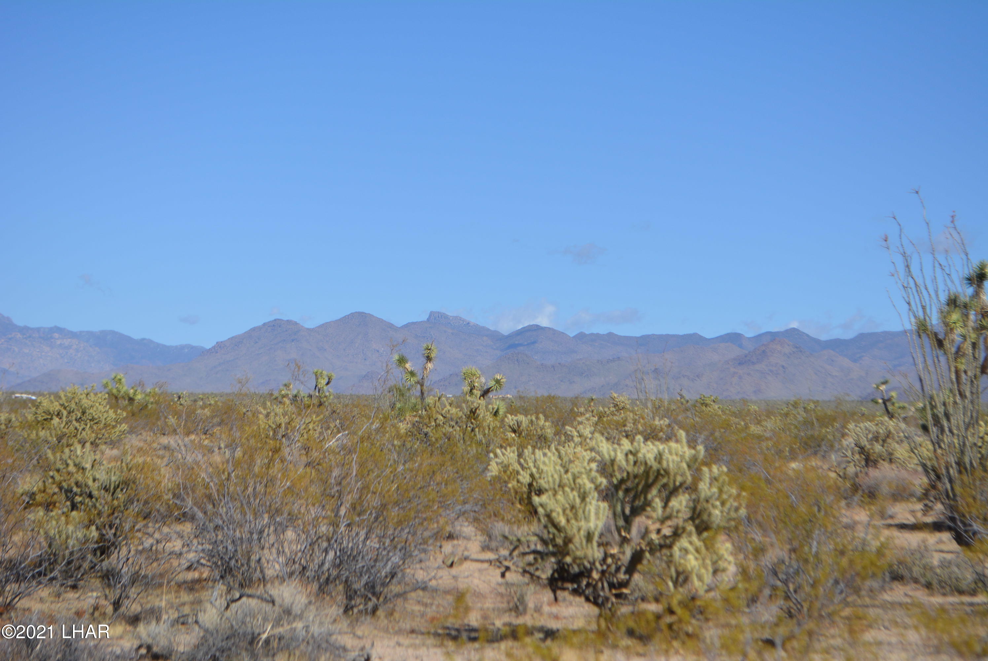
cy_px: 330
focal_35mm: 82
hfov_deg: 24.6
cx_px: 494
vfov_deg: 16.6
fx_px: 2266
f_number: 7.1
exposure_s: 1/2000
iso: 400
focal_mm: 55
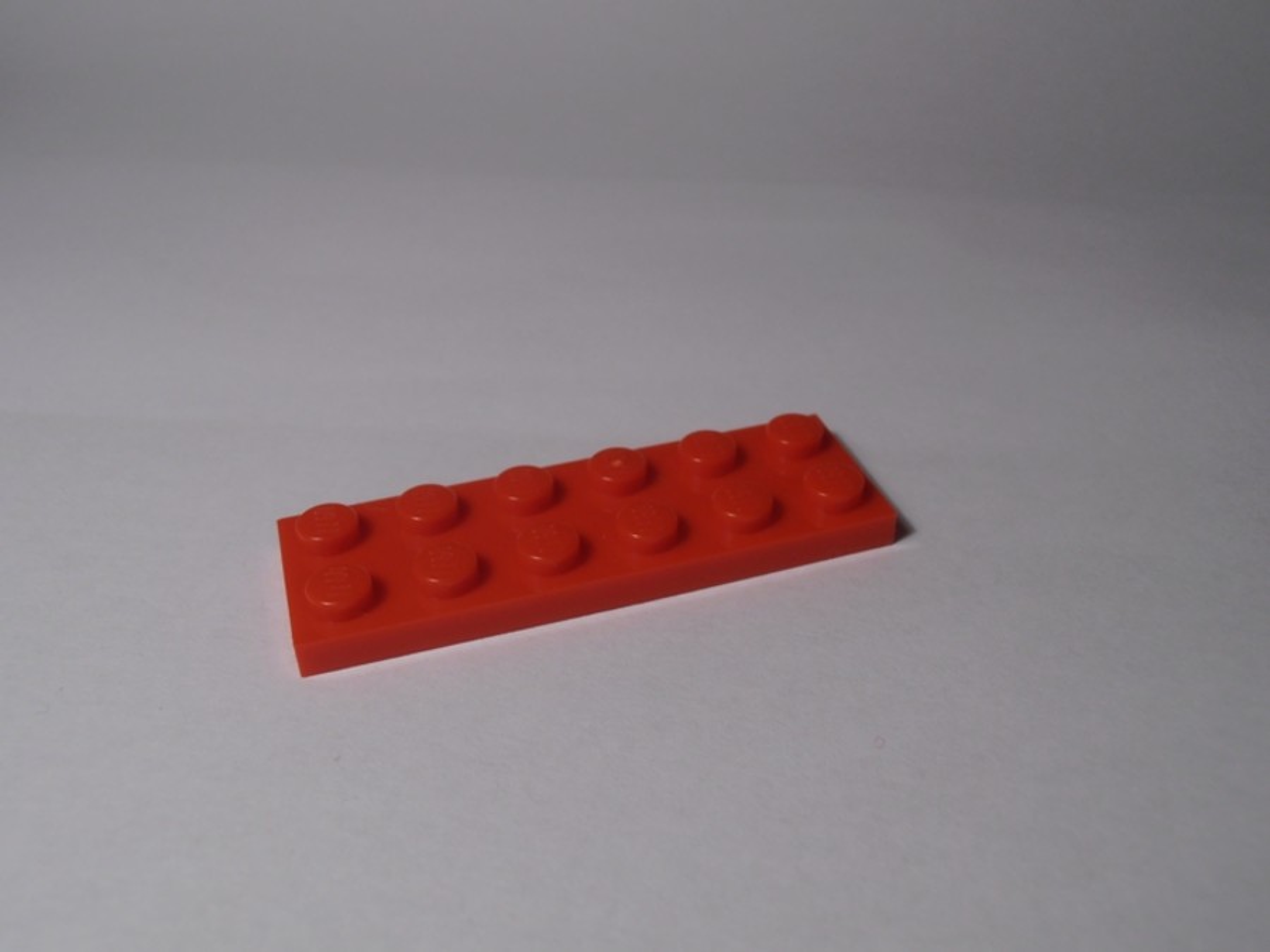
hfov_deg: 50.1
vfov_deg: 38.7
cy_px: 476
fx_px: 1357
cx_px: 635
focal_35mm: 37
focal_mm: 6.61
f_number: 3.9
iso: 80
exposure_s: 1/60
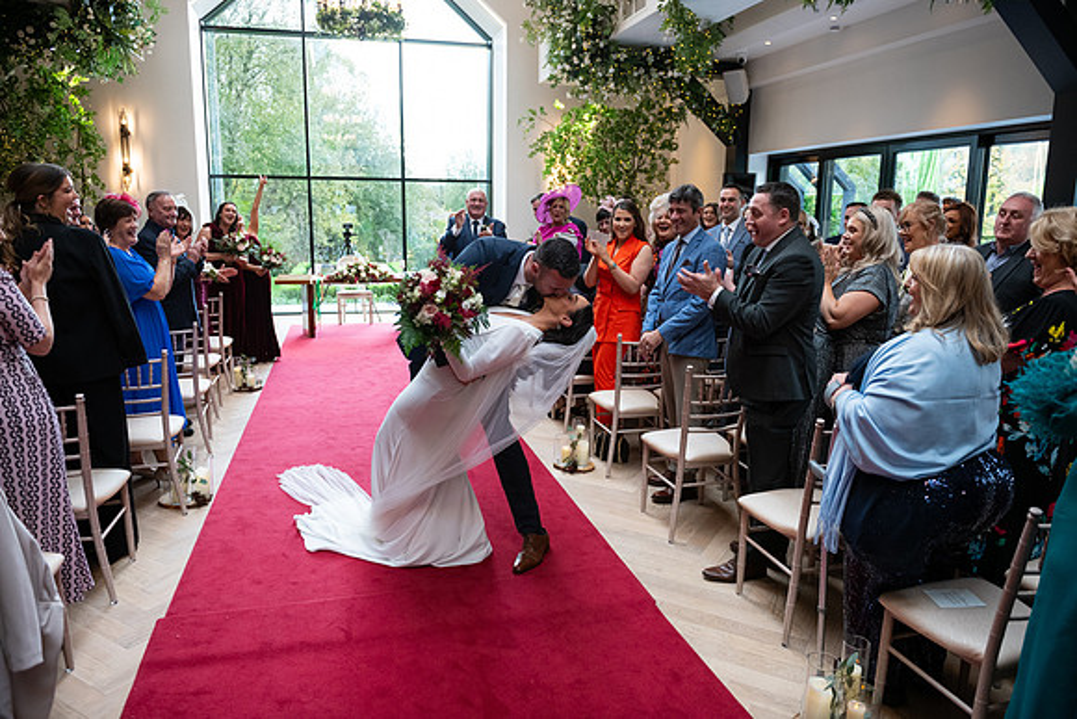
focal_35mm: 24
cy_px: 360
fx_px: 718
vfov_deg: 53.2
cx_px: 538
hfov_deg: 73.7
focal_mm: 24
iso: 800
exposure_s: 1/160
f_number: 3.5
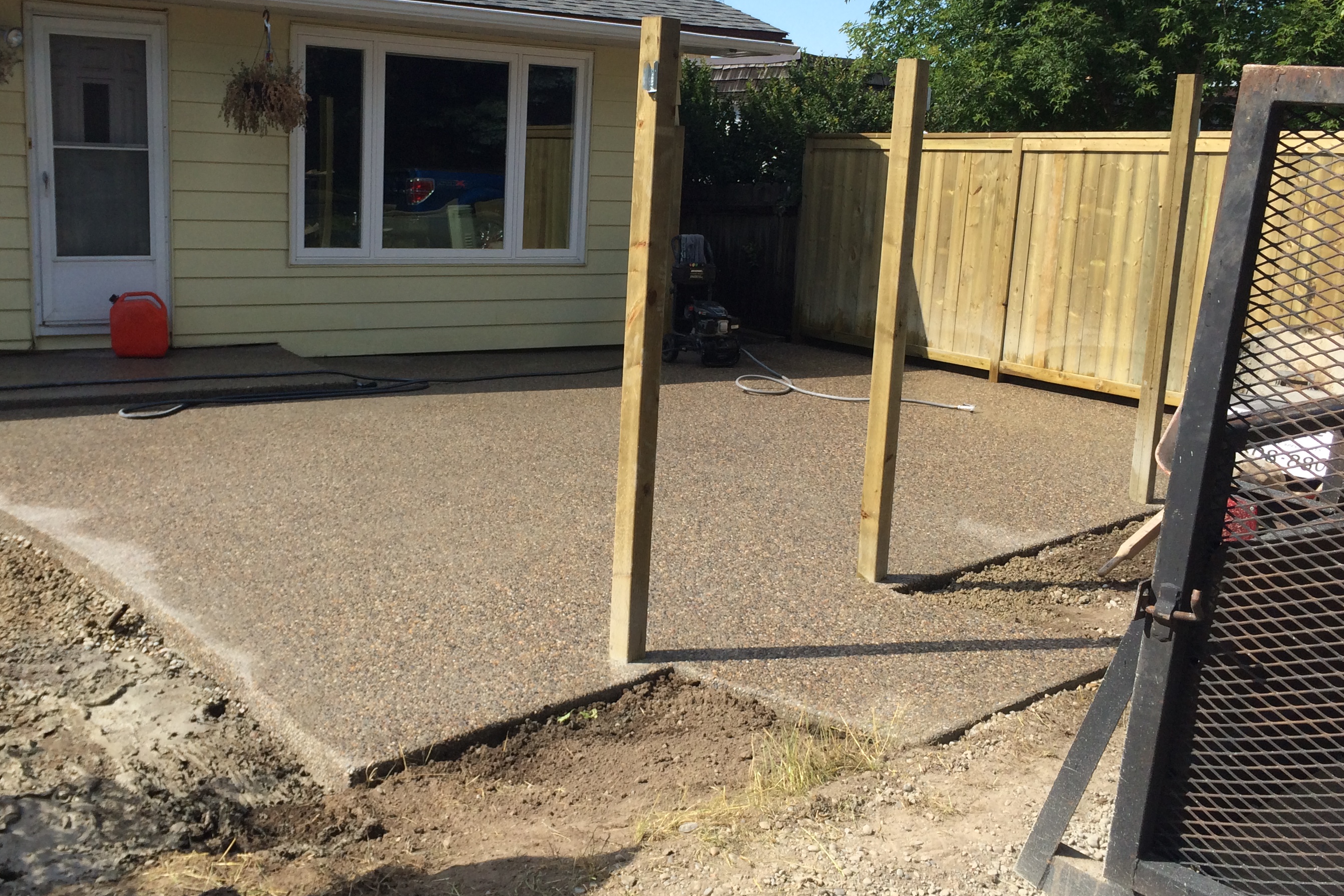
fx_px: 1419
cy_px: 385
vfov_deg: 35.0
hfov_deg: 50.6
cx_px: 593
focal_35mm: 38
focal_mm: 4.12
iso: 32
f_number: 2.2
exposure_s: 1/1080
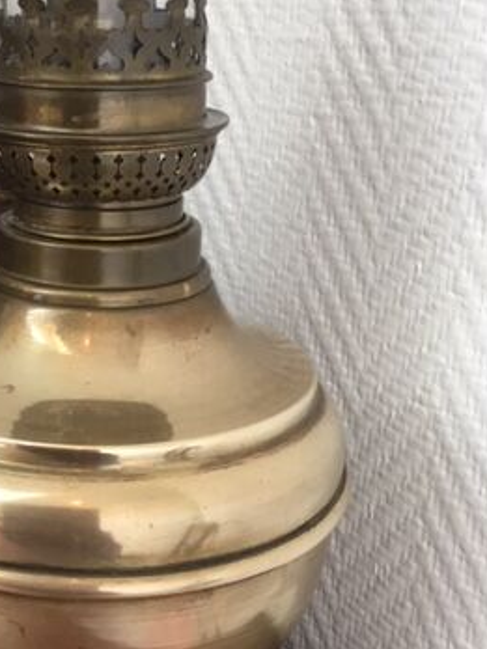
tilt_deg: -20.9
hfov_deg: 25.4
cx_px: 123
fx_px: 1069
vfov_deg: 33.8
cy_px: 354
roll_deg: -0.1
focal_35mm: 57
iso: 64
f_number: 2.4
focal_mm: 3.3
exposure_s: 1/33
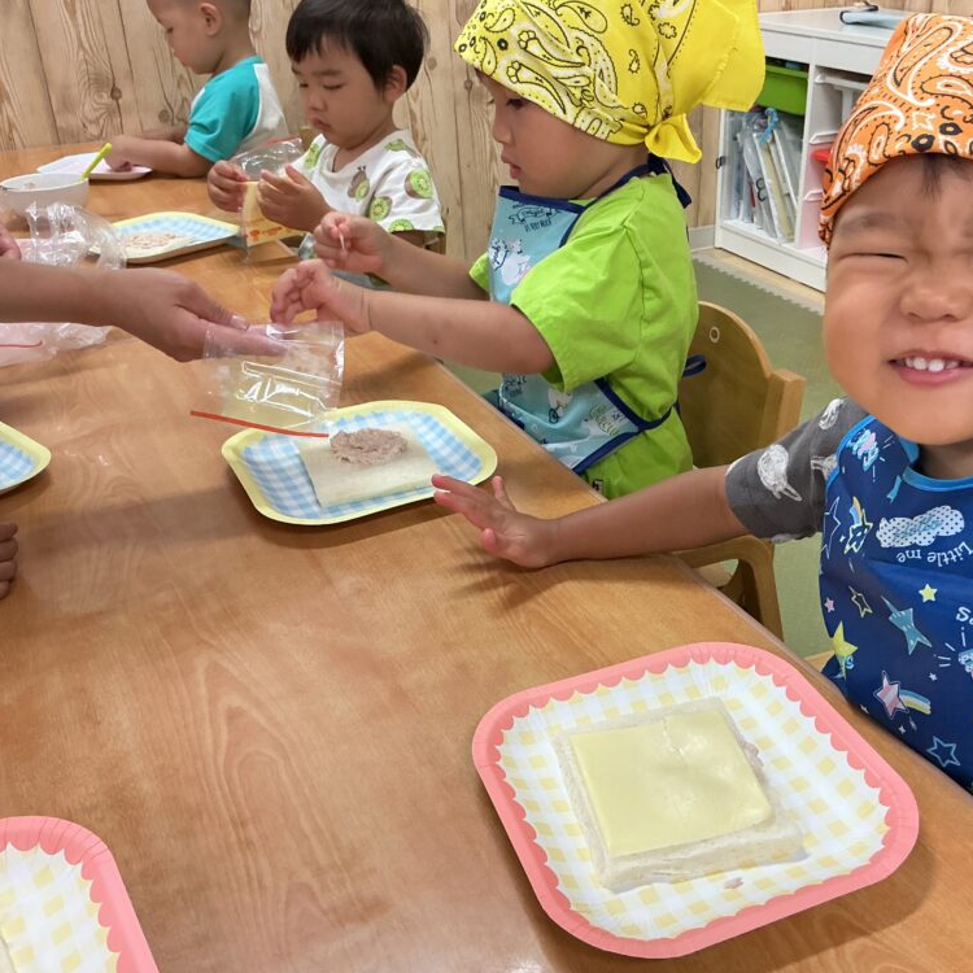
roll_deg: +1.3
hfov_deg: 46.9
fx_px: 1113
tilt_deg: -28.0
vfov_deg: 47.2
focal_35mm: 35
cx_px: 589
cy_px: 496
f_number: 1.8
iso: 100
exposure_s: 1/60
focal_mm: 3
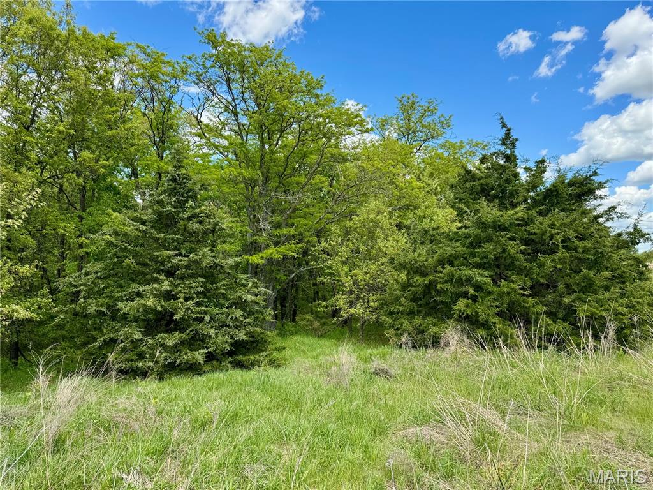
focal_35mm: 24
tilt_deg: -0.8
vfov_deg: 56.8
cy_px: 245
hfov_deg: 71.6
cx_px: 326
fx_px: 453
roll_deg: -0.2
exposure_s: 1/1637
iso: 80
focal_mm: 6.76
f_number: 1.78
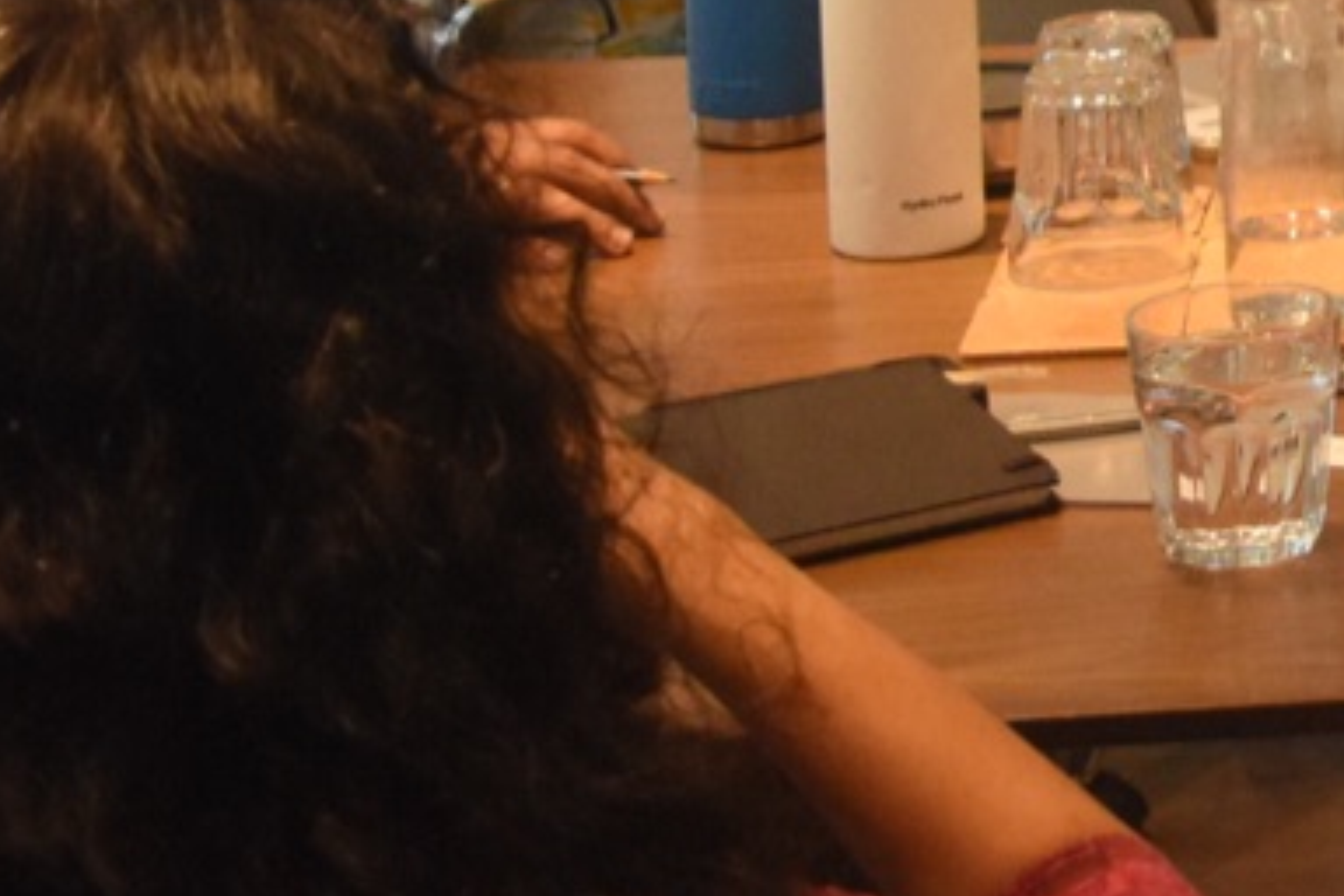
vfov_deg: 9.9
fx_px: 4893
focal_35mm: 131
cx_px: 2702
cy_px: -696
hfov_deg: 13.4
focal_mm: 21
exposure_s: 1/500
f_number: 4
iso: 3200
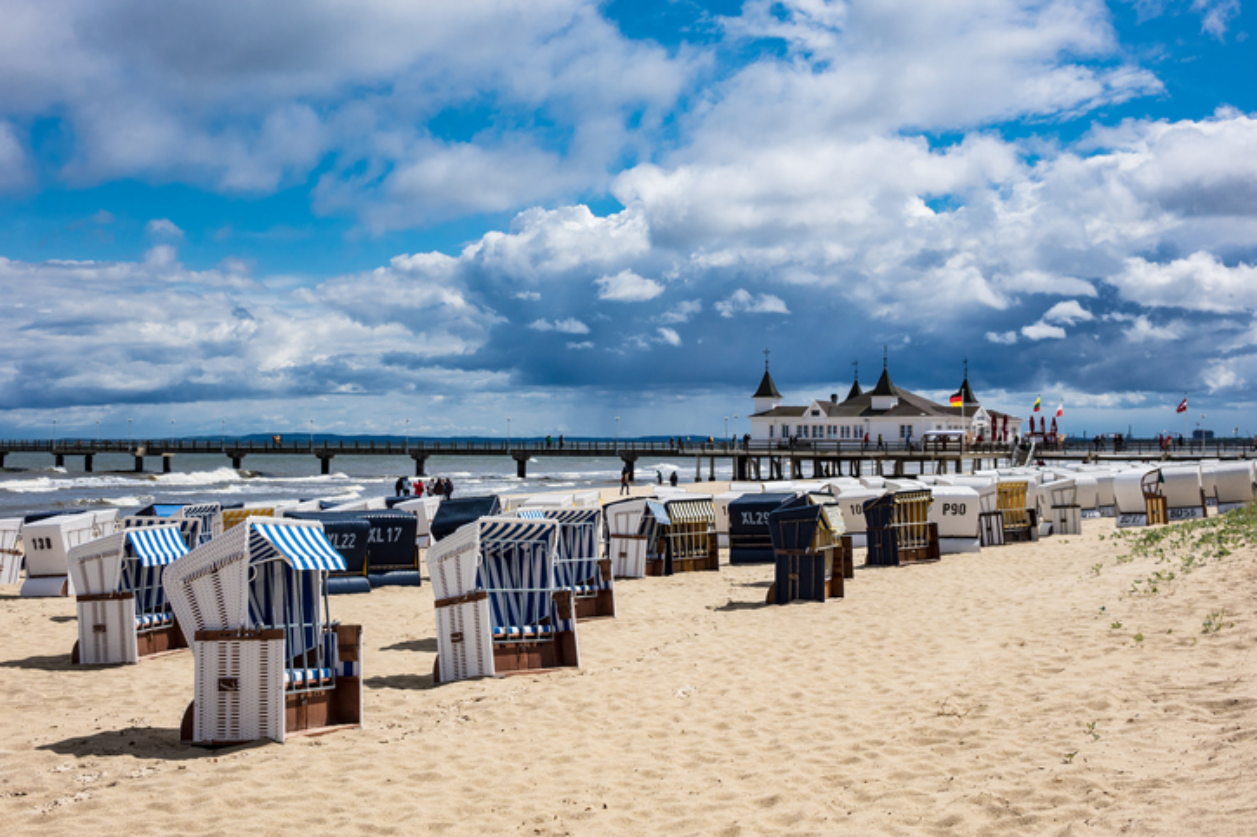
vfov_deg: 31.9
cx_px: 628
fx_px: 1466
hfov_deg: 46.4
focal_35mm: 42
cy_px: 418
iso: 125
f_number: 5.6
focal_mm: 15.45
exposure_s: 1/1000
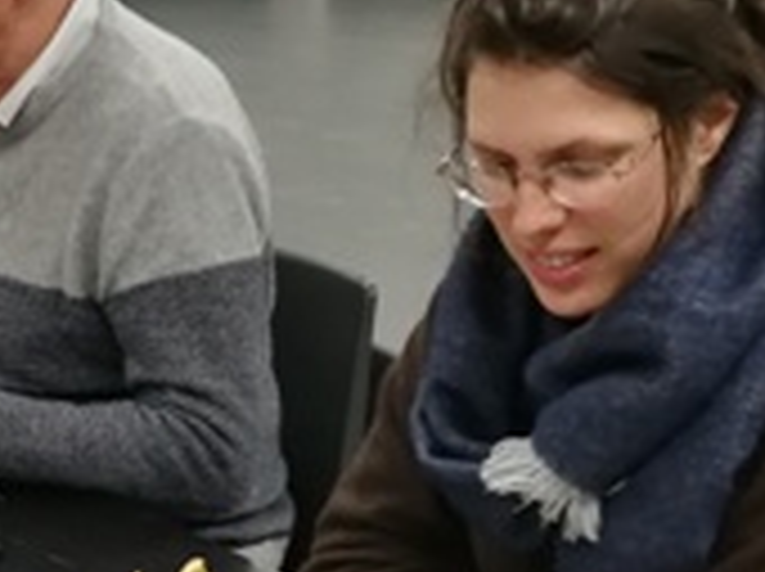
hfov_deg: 17.3
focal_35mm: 106
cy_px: 473
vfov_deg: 13.8
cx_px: -272
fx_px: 2339
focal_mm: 3.95
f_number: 2.2
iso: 250
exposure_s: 1/33.3
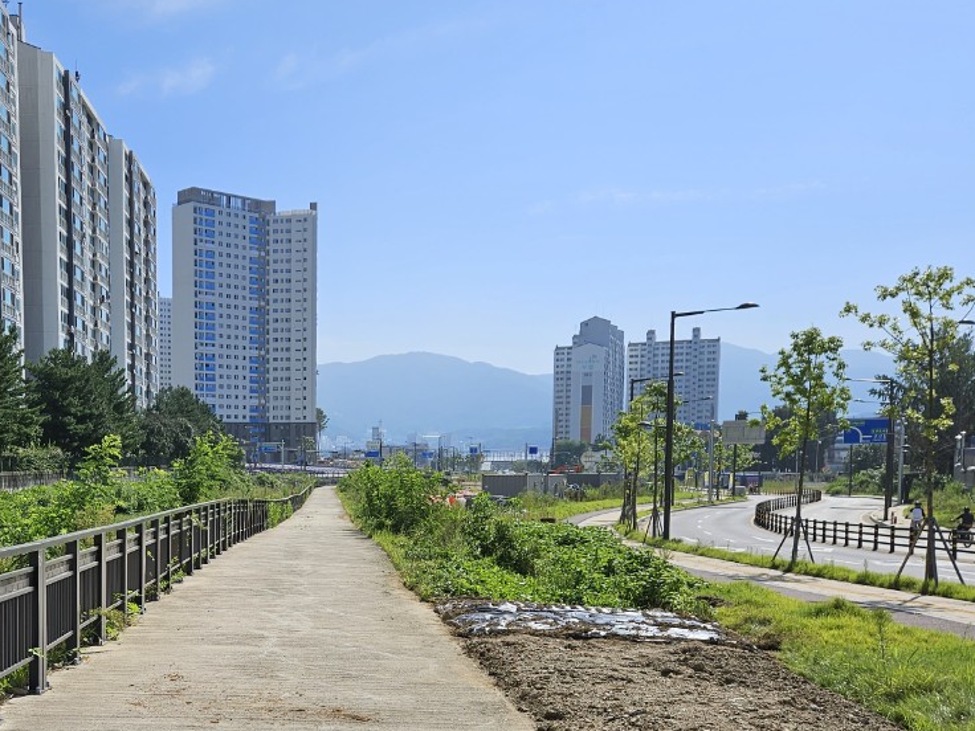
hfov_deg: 45.2
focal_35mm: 40
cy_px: 546
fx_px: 1127
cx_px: 246
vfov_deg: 35.2
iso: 25
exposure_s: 1/5000
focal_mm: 5.4
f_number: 1.8
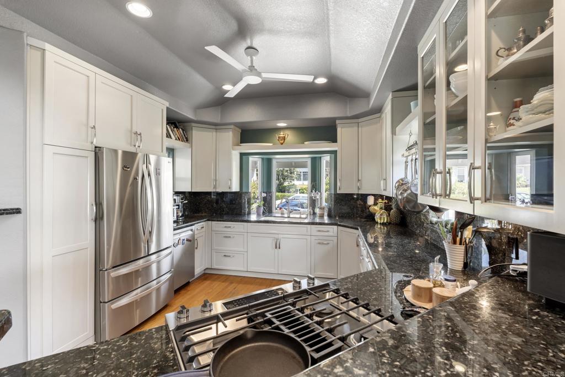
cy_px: 188
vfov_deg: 73.8
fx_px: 251
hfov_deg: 96.7
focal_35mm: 16
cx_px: 282
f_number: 8
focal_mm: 16
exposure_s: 1/5
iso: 500
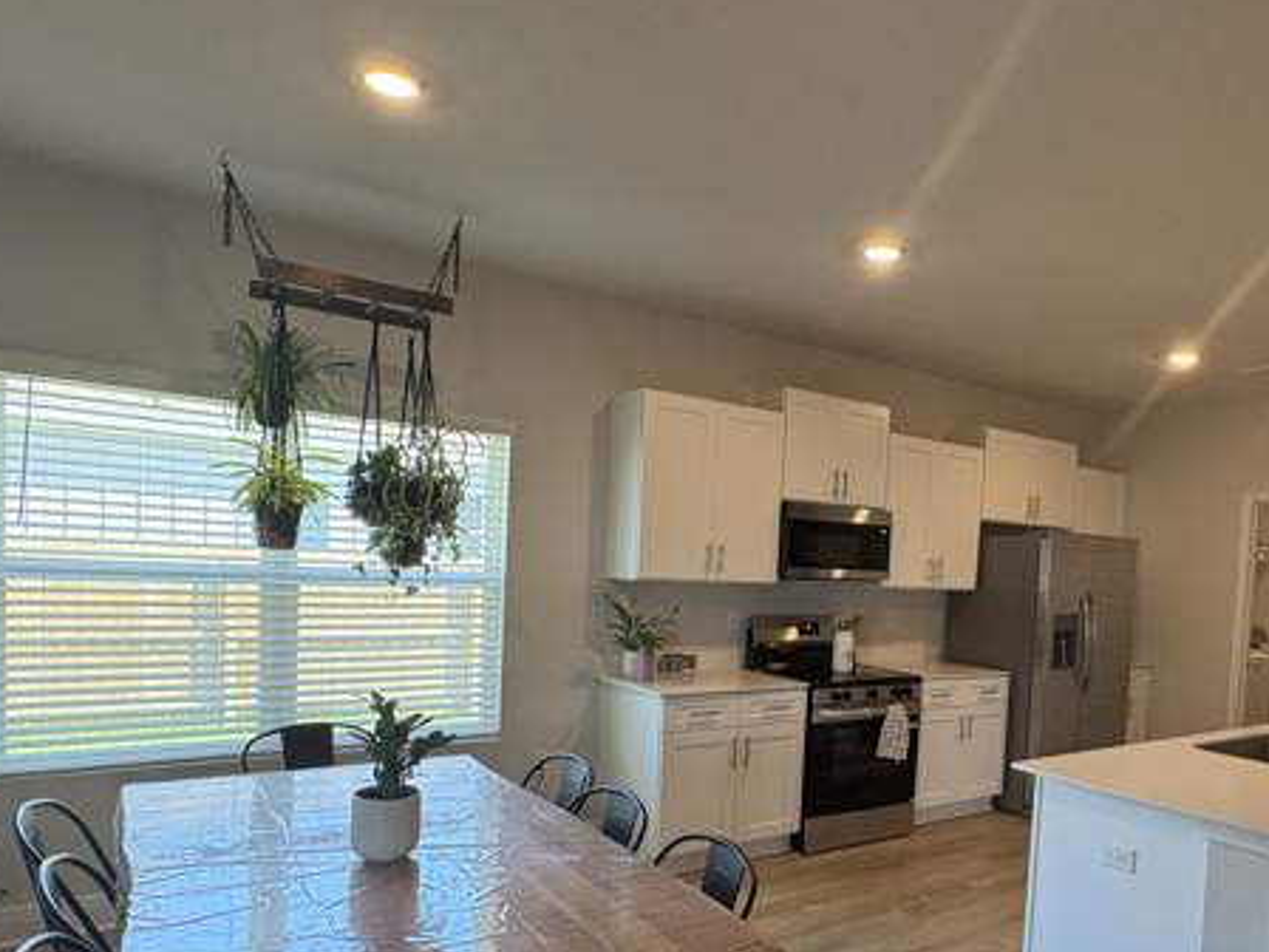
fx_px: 916
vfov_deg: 54.1
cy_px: 606
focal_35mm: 25
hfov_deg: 67.9
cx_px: 819
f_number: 2.2
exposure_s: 1/120
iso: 250
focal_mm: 2.22
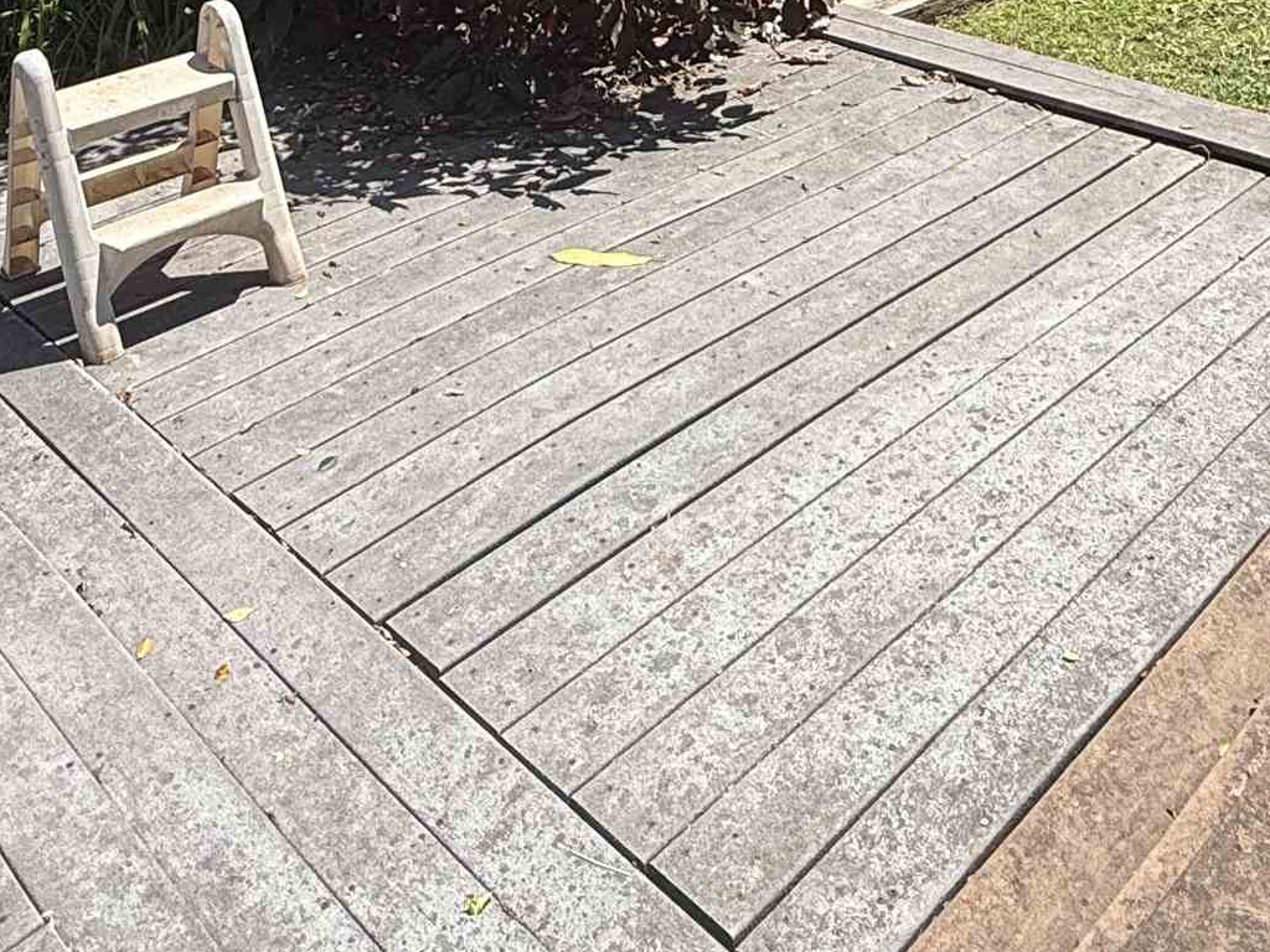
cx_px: 633
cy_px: -243
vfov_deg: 28.8
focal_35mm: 42
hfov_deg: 44.8
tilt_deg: -8.1
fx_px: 1541
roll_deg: +2.0
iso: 50
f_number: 2.2
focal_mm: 2.22
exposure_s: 1/1145
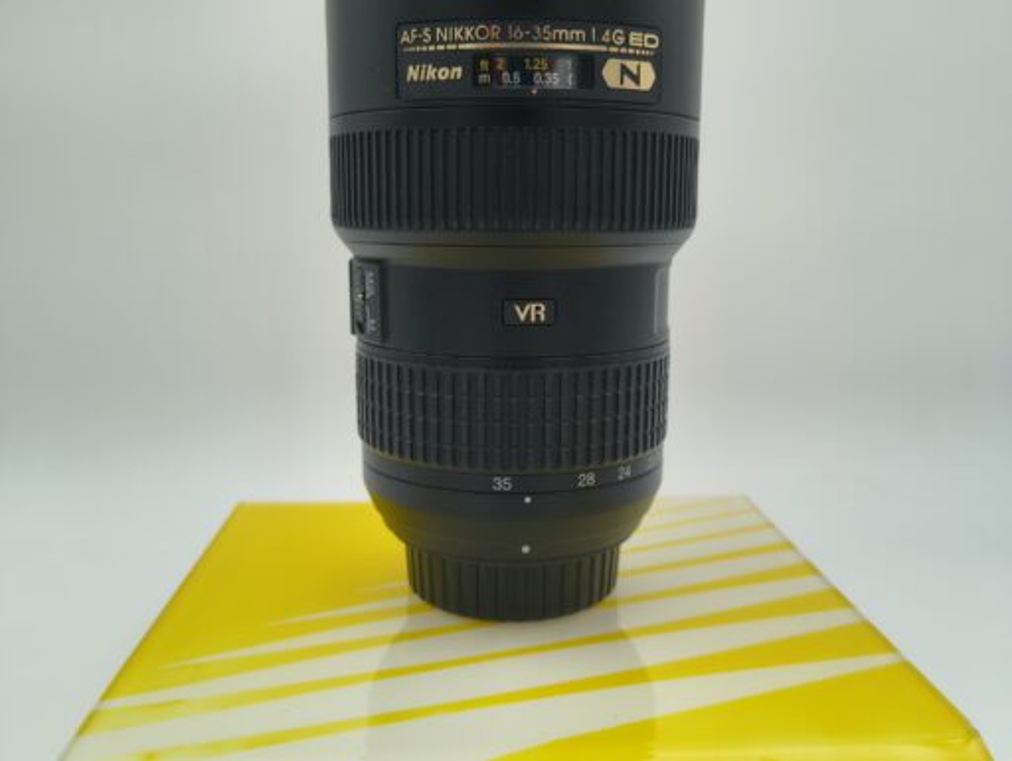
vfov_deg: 56.9
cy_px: 380
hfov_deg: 71.5
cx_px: 506
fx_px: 702
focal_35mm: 24
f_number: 1.8
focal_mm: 5.56
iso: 100
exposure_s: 1/333
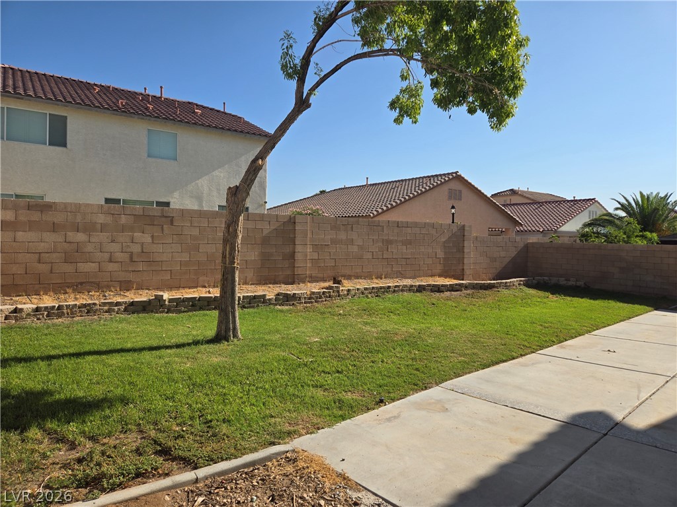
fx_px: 450
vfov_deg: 58.9
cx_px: 338
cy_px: 254
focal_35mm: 23
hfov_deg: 73.9
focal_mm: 5.4
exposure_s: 1/2614
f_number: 1.8
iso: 25
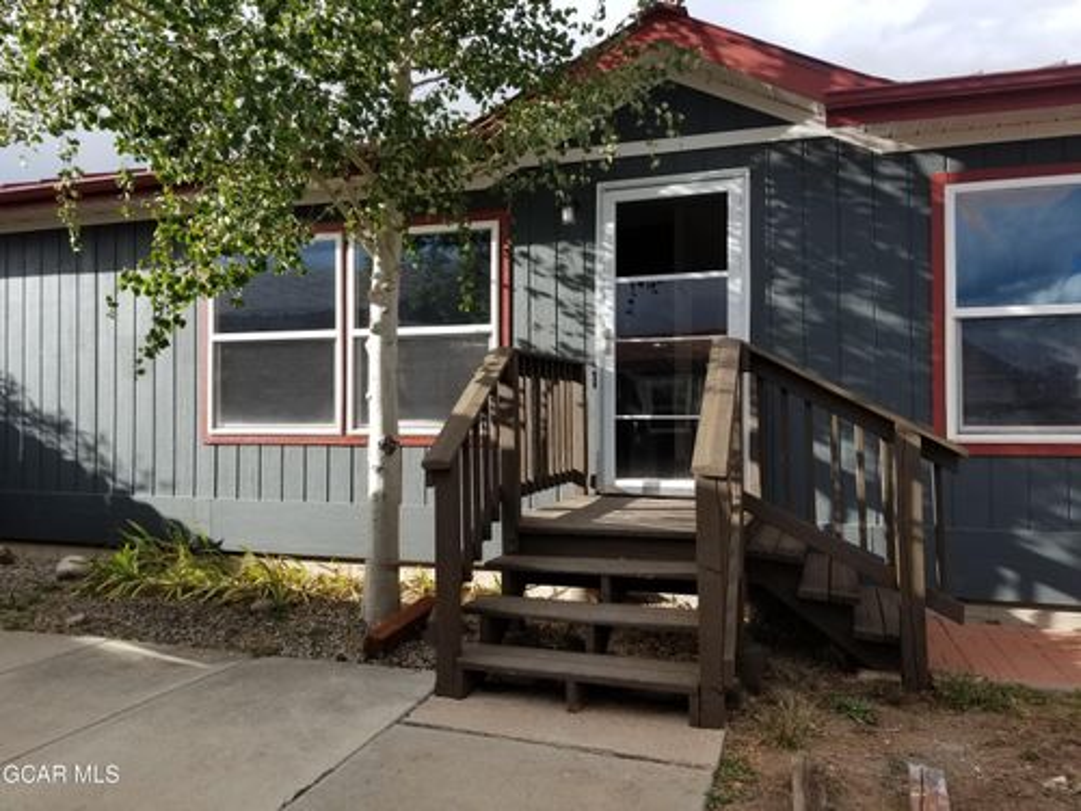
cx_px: 540
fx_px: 812
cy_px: 406
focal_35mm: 26
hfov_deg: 67.3
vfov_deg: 53.1
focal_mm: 4.25
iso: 50
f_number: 1.7
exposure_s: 1/1164
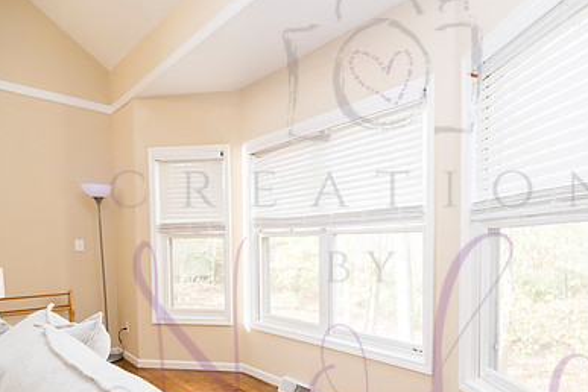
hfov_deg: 78.7
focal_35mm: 21
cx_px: 389
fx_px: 343
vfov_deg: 58.1
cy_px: 264
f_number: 4
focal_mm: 14
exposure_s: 1/250
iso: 800
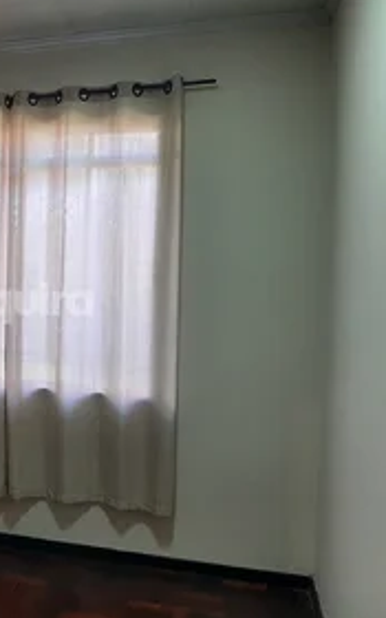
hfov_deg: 30.3
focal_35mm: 38
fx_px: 640
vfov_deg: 51.5
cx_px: -31
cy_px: 301
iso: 64
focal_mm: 3.93
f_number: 1.7
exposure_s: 1/50
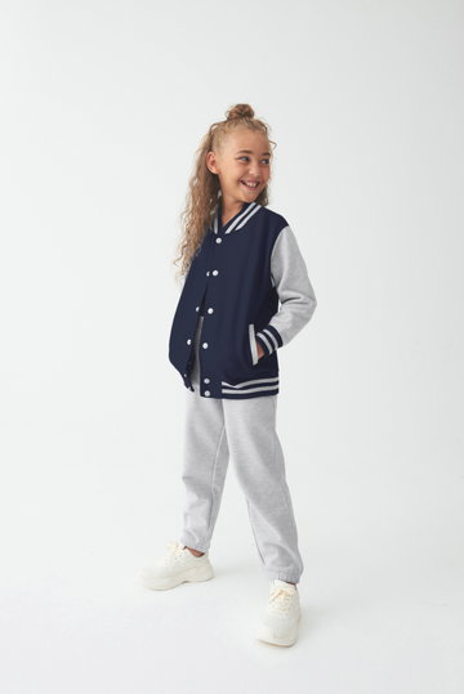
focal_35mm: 32
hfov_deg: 41.2
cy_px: 347
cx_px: 232
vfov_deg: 58.7
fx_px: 618
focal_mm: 32
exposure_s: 1/160
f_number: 10
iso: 320
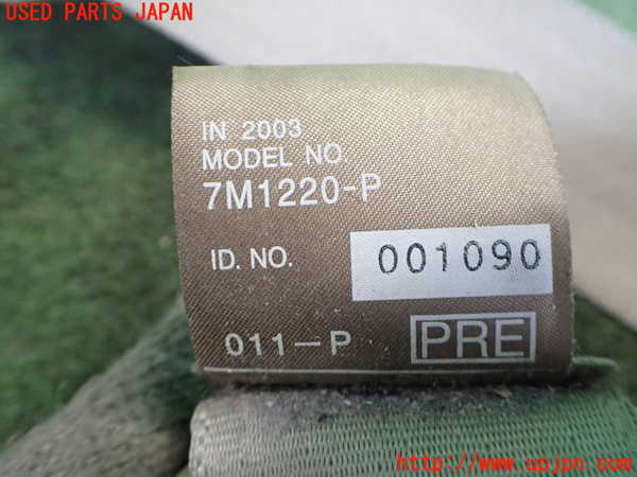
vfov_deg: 46.8
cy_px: 238
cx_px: 318
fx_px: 552
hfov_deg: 60.0
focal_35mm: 30
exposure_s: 1/60
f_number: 2.3
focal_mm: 5.4
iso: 800
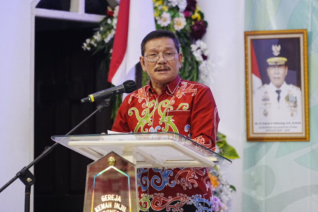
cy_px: 101
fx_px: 2579
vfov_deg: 4.7
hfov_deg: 7.1
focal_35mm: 292
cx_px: 154
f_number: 6.3
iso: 6400
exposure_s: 1/125
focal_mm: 240
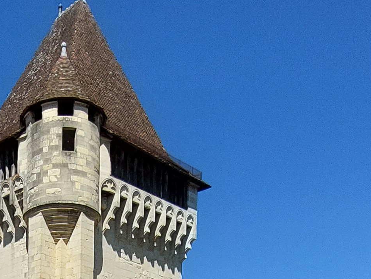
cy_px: 495
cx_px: 55
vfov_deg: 19.9
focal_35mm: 55
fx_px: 590
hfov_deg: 33.5
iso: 50
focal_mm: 1.74
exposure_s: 1/2426
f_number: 2.2
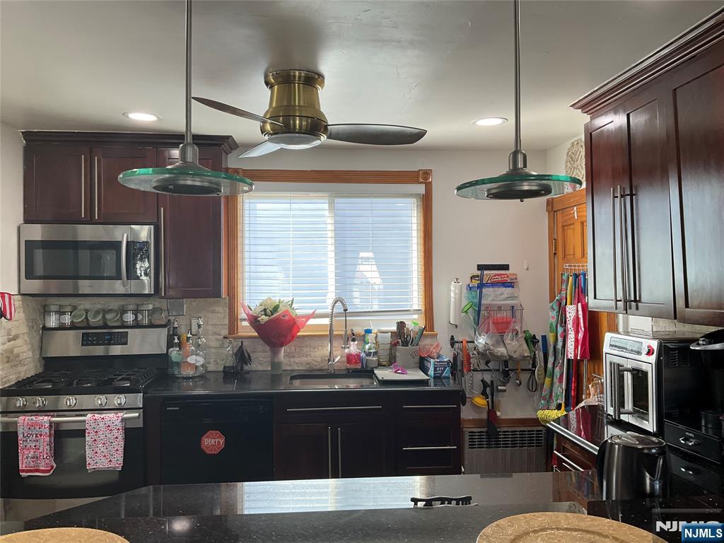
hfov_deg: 61.7
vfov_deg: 48.2
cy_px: 272
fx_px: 607
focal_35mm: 29
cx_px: 362
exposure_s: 1/120
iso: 40
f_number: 1.8
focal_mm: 3
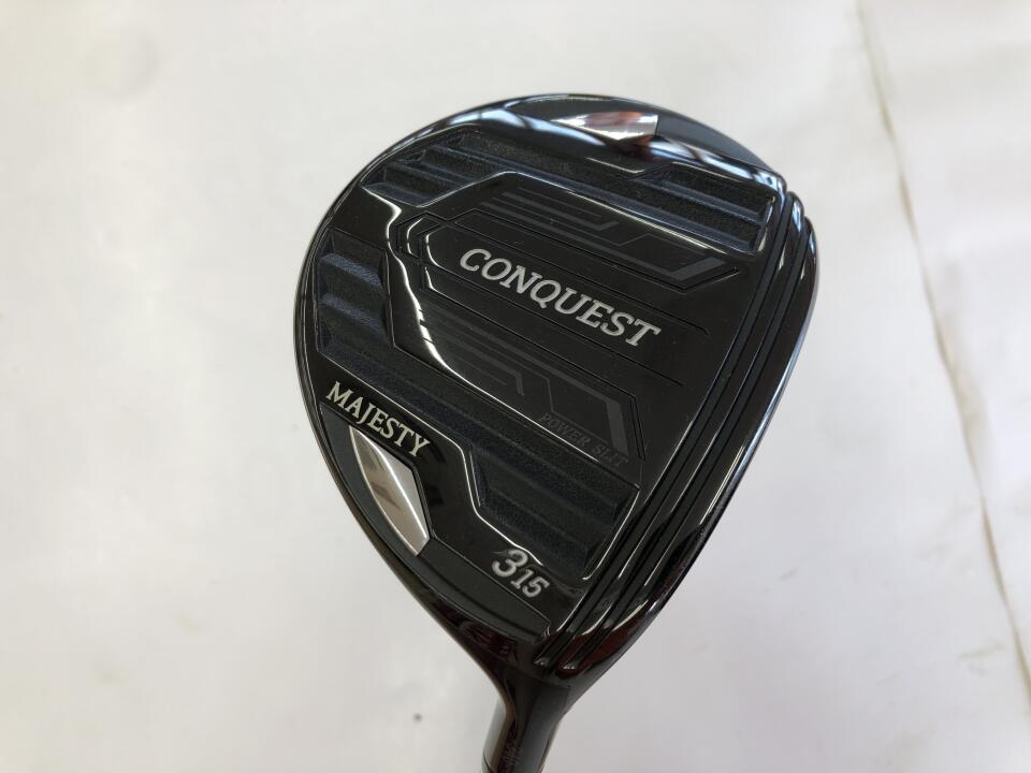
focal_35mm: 28
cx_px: 516
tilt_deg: -80.8
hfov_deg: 63.4
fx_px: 834
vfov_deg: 49.7
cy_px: 386
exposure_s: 1/101
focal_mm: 3.99
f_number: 1.8
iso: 20
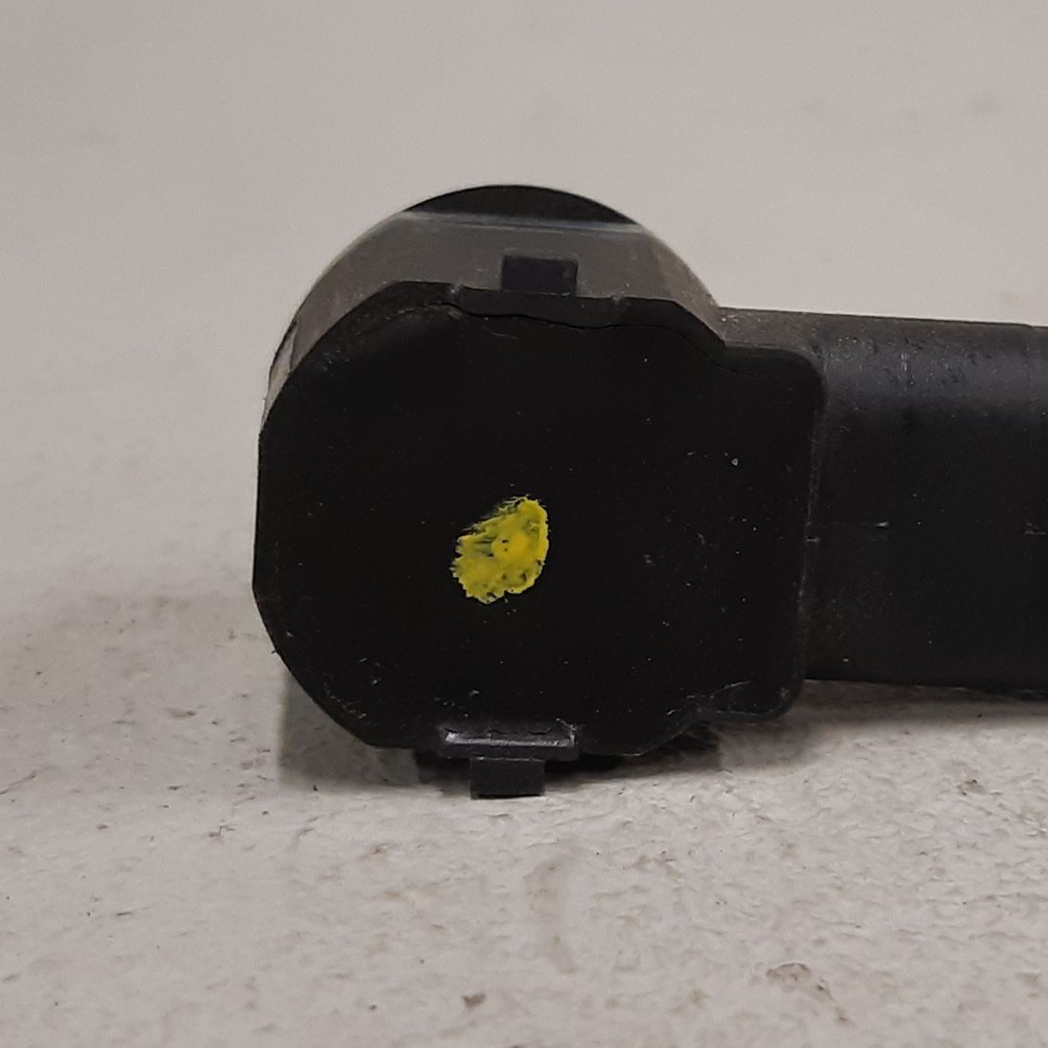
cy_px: 487
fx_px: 1439
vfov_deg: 40.0
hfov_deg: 39.2
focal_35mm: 42
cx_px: 758
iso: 160
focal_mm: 3.93
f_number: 1.7
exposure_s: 1/60
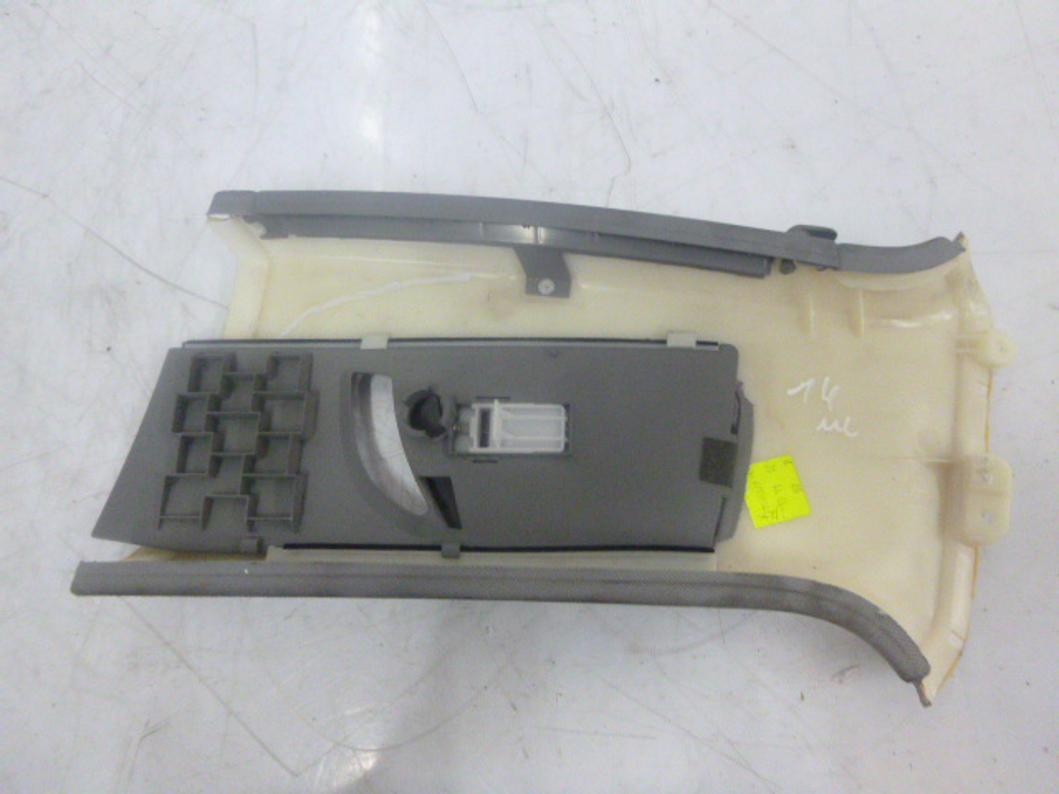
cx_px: 530
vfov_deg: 54.9
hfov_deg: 69.4
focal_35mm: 25
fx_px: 765
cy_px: 397
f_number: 3.9
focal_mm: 4.5
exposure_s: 1/15
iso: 640
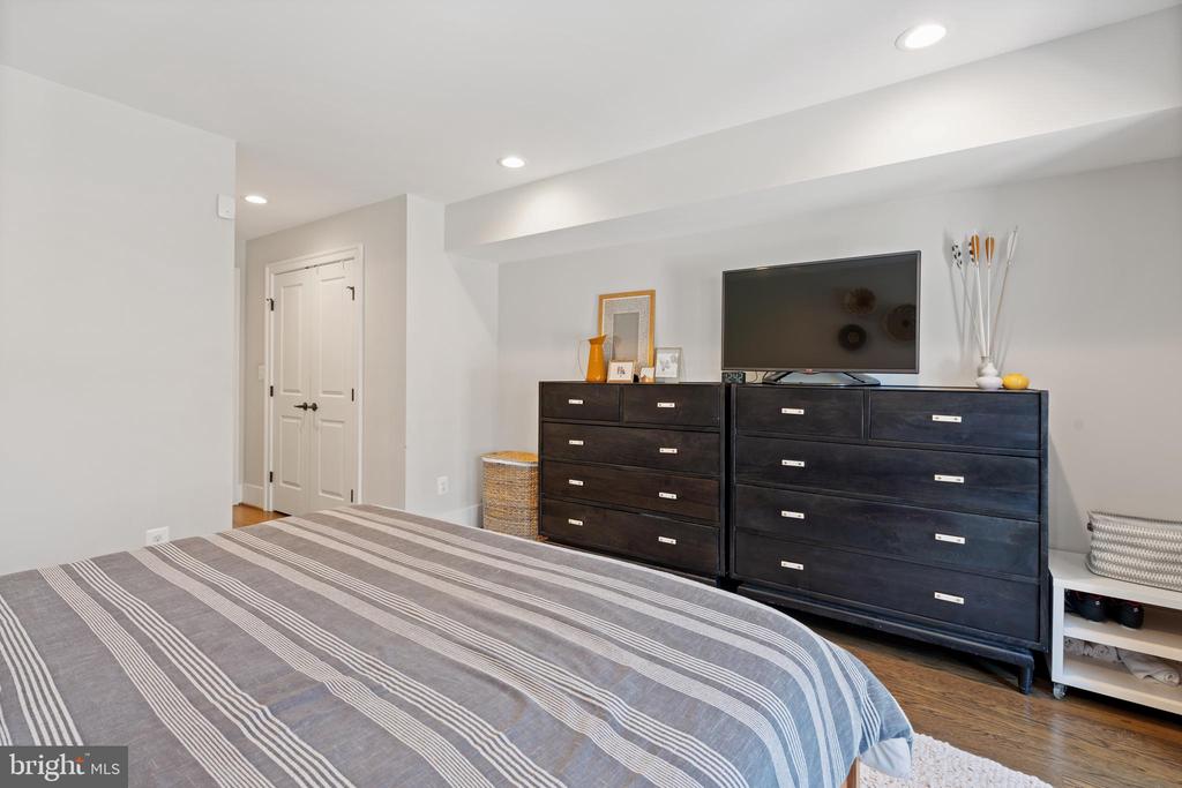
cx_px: 591
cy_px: 394
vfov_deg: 73.8
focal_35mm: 16
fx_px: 525
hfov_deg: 96.7
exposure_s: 1.3
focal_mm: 16
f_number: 9
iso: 320
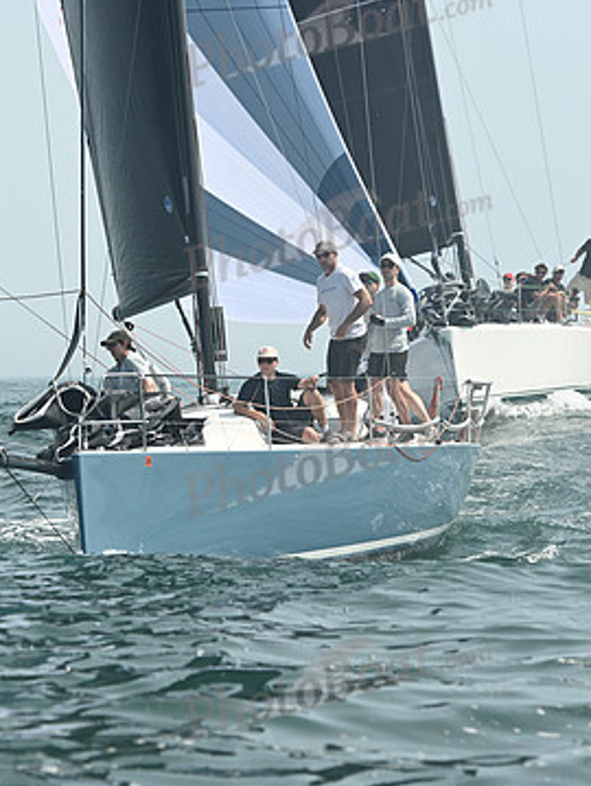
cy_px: 378
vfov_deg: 10.2
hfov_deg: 7.7
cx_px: 72
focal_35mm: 194
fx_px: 4408
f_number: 7.1
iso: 320
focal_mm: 125
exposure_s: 1/1250
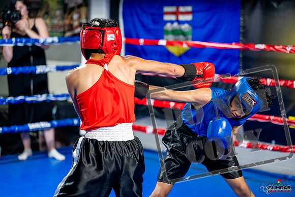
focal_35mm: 86
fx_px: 707
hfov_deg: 23.6
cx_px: 145
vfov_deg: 15.9
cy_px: 98
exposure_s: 1/800
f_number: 2
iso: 4000
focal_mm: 84
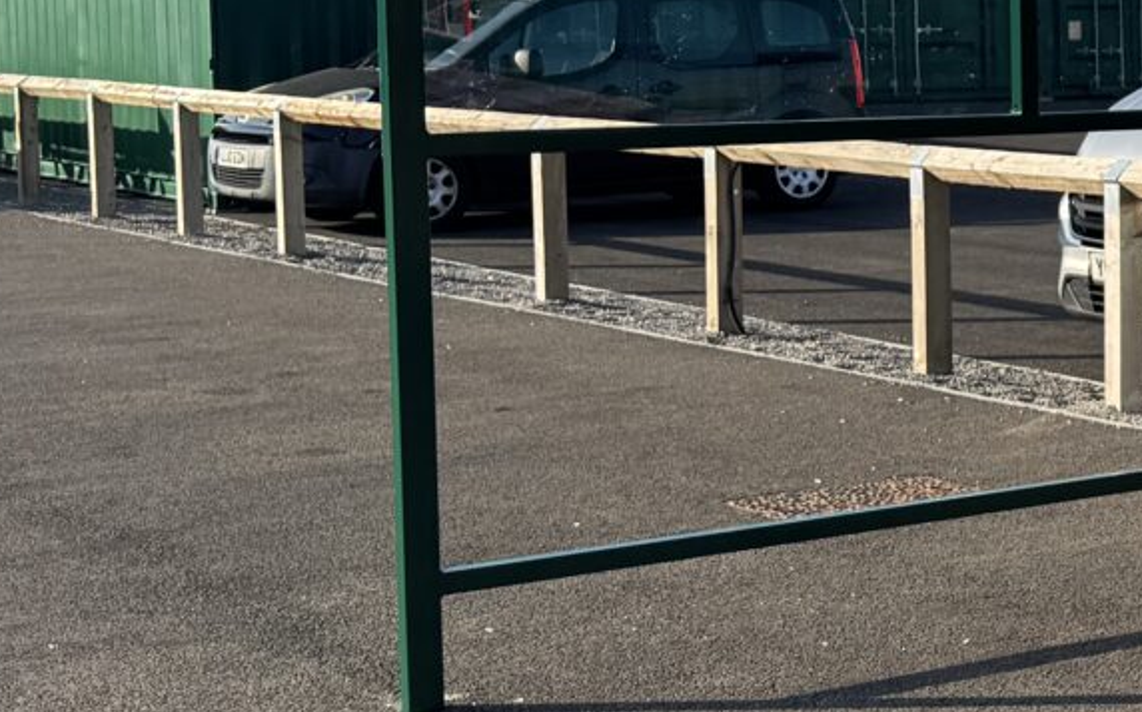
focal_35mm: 89
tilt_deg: -5.0
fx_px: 2769
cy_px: 231
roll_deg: -0.9
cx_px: 1583
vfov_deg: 14.6
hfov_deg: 20.7
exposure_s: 1/2710
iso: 80
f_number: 1.78
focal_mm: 6.76
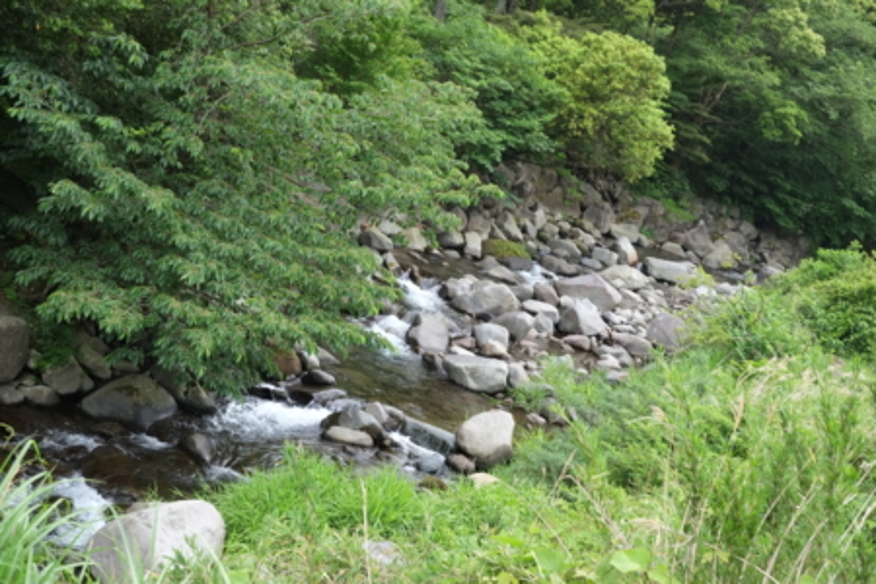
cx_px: 438
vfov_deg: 28.6
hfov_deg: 41.9
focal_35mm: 47
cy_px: 292
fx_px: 1144
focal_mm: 31.5
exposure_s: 1/150
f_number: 4.5
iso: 200
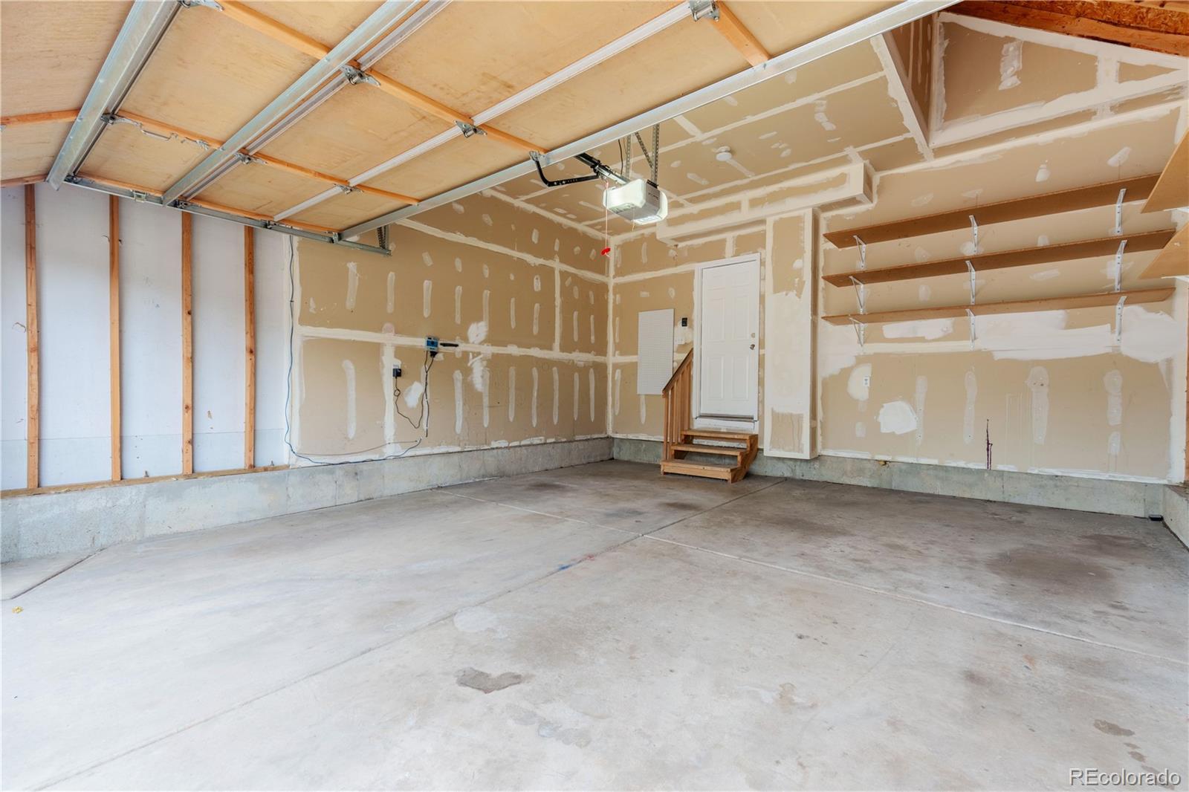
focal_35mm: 16
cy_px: 396
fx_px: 528
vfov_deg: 73.7
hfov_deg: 96.7
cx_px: 594
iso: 250
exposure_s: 1/250
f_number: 7.1
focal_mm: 16
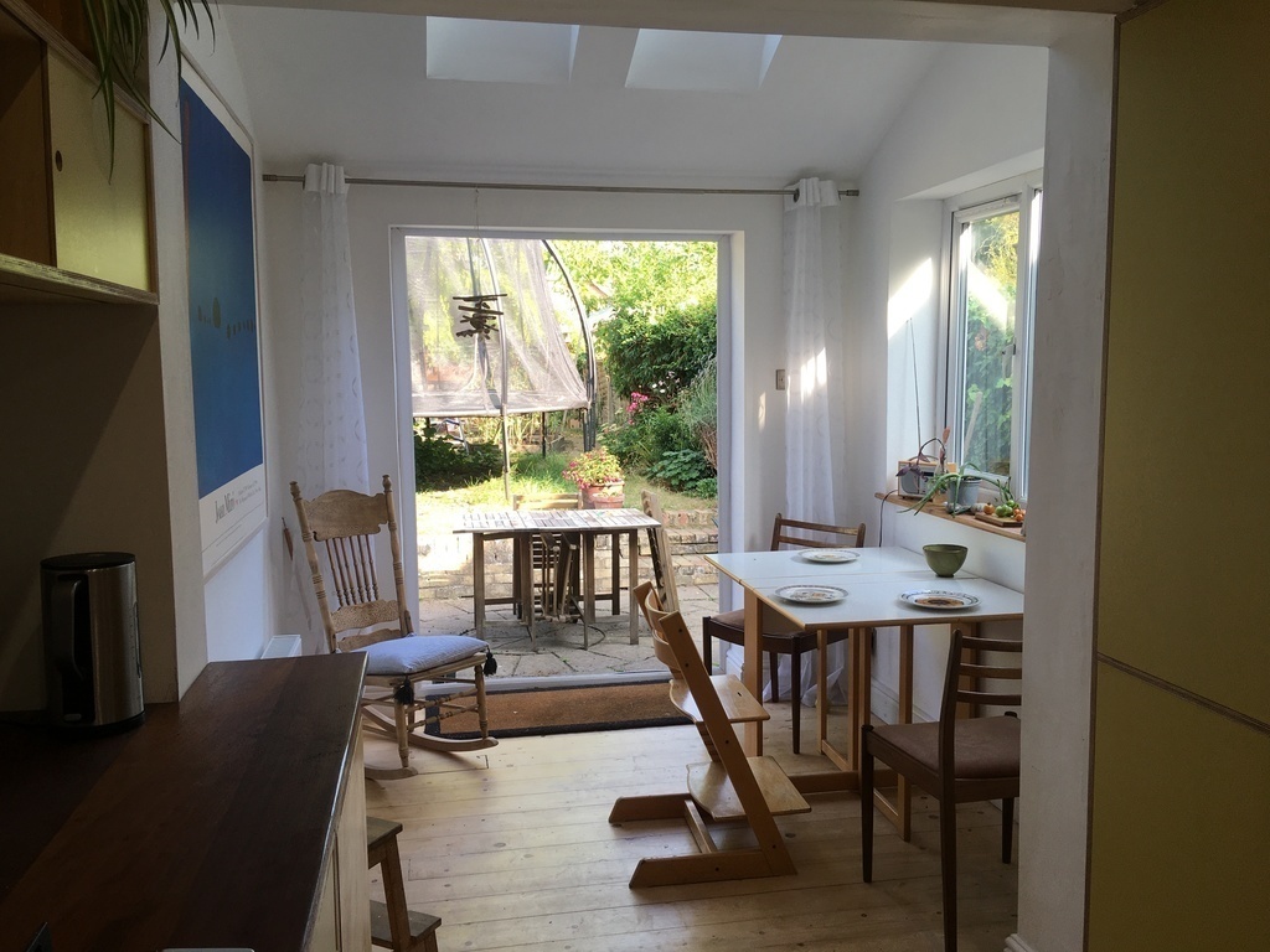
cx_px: 635
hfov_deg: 61.7
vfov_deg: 48.2
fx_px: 1064
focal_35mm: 29
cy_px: 476
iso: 25
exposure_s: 1/100
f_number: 2.2
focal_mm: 4.15
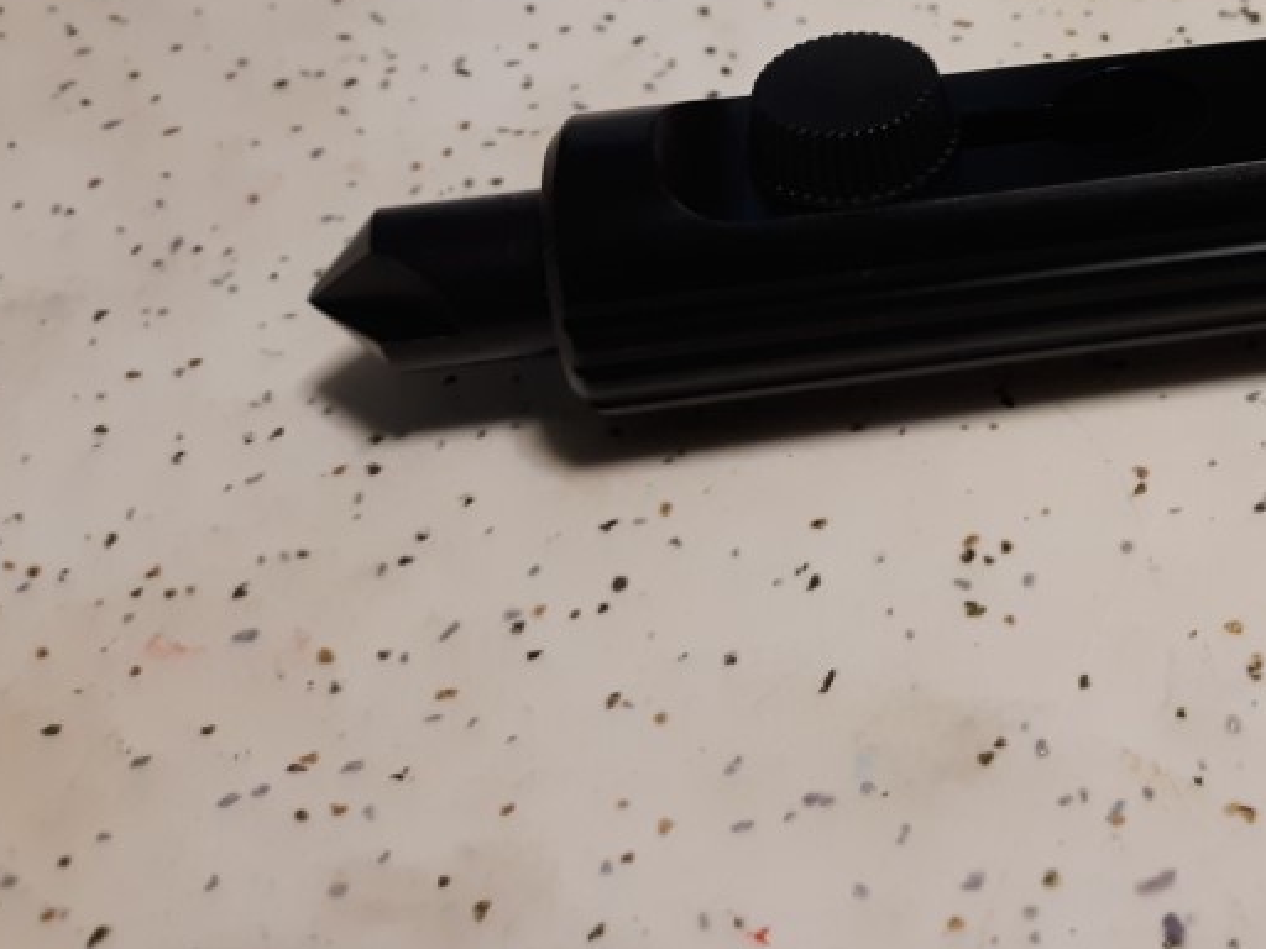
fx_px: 2048
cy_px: 161
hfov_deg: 32.3
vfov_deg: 25.6
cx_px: 1192
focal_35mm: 56
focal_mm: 3.7
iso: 160
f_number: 1.7
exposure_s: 1/40
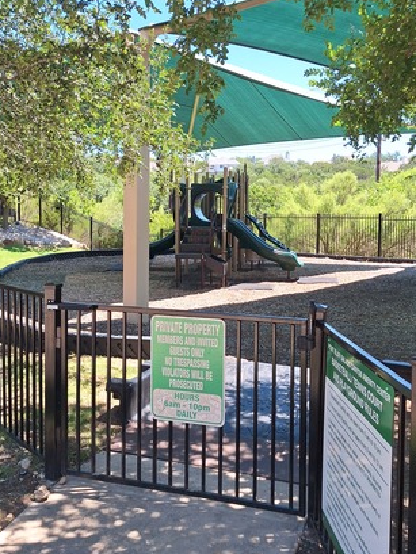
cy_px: 253
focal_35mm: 36
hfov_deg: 39.7
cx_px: 210
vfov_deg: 51.3
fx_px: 577
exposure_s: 1/763
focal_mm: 5.54
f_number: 1.8
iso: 40
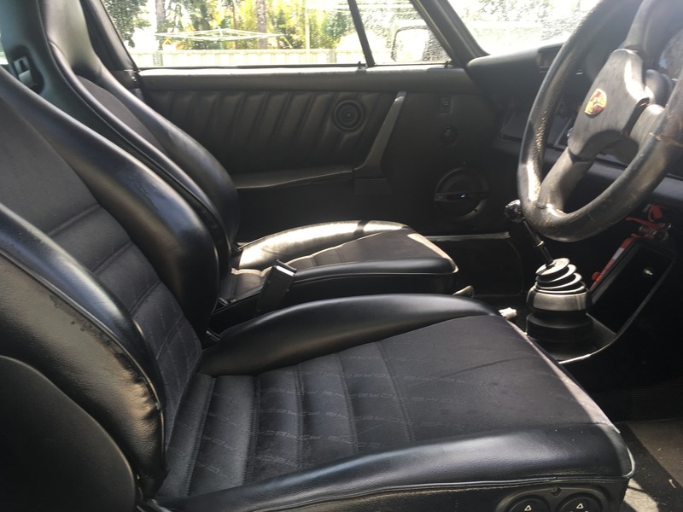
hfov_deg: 61.7
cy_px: 256
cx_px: 342
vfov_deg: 48.2
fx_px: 572
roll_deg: +0.8
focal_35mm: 29
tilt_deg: -17.1
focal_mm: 4.15
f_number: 2.2
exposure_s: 1/100
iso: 25
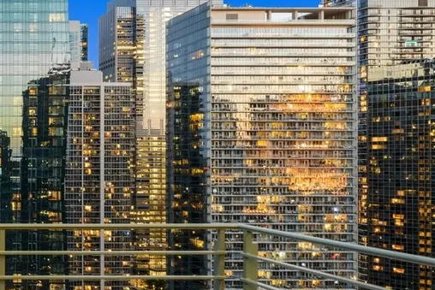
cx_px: -115
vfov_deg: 26.5
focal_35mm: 51
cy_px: 173
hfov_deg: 31.2
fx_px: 616
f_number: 11
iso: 100
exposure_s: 13
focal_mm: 16
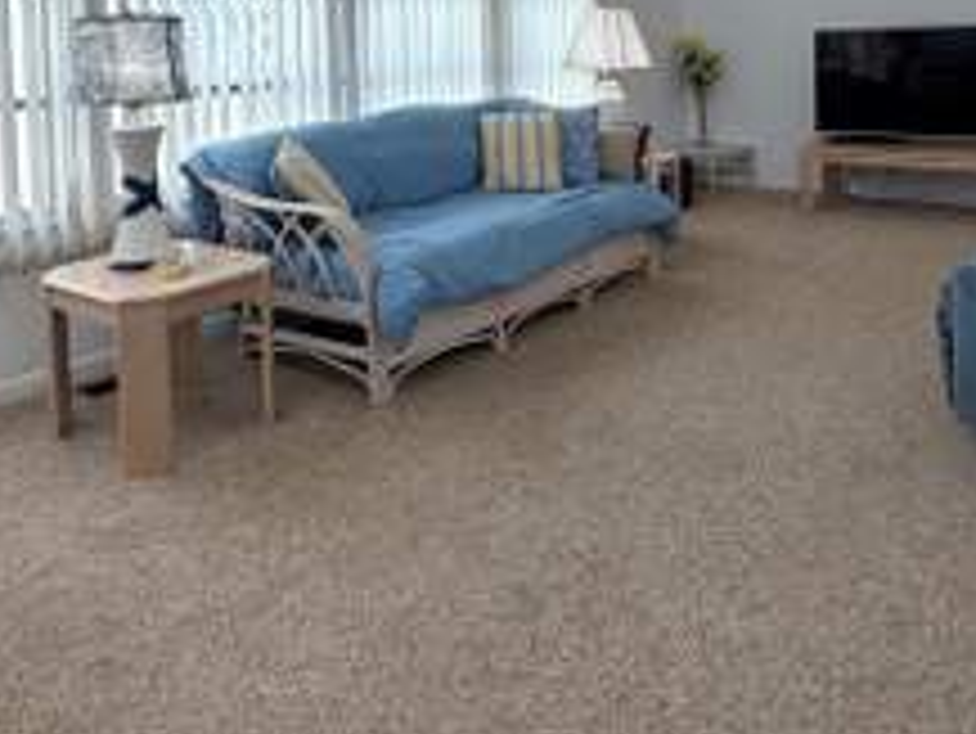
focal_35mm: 31
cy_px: 68
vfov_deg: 41.7
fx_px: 875
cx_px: 490
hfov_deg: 58.3
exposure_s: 1/125
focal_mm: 2.22
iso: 50
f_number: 2.2
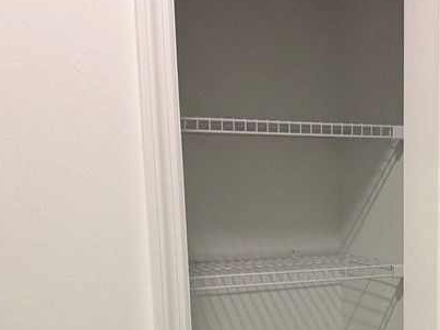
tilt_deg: -8.9
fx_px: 775
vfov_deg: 23.3
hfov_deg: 30.3
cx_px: 397
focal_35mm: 61
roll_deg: +0.8
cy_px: 308
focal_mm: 6.76
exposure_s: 1/120
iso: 160
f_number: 1.78
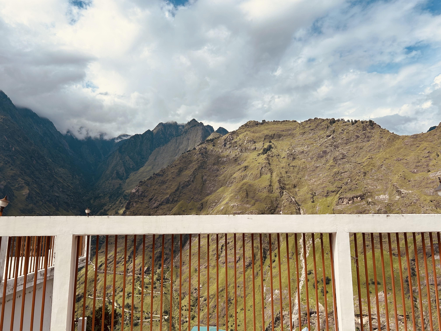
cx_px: 220
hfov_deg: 67.3
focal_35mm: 26
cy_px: 166
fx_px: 331
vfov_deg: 53.1
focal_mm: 5.7
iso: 50
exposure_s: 1/5882
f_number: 1.5
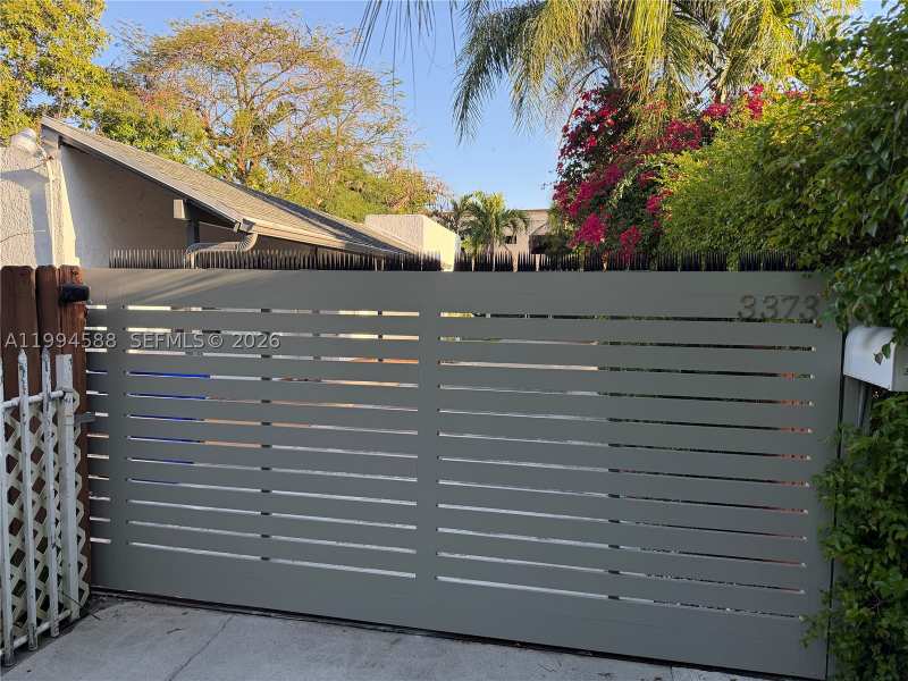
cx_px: 454
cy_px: 340
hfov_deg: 71.6
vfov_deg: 56.8
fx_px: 630
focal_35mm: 24
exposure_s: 1/757
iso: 100
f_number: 1.78
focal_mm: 6.76
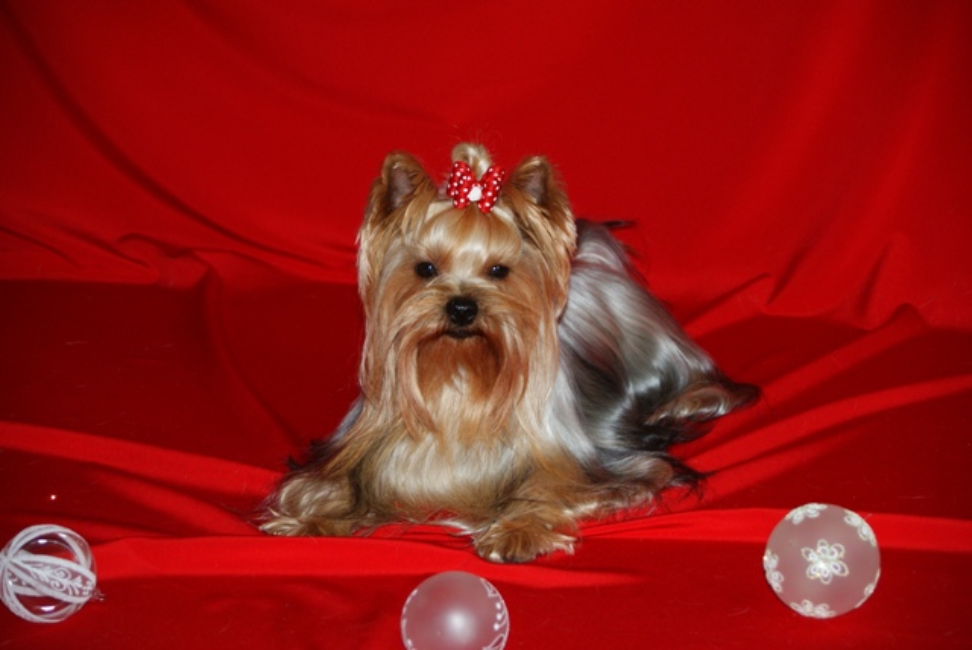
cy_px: 325
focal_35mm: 75
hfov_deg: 27.0
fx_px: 2027
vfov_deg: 18.2
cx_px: 486
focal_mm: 50
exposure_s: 1/80
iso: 400
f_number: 5.6
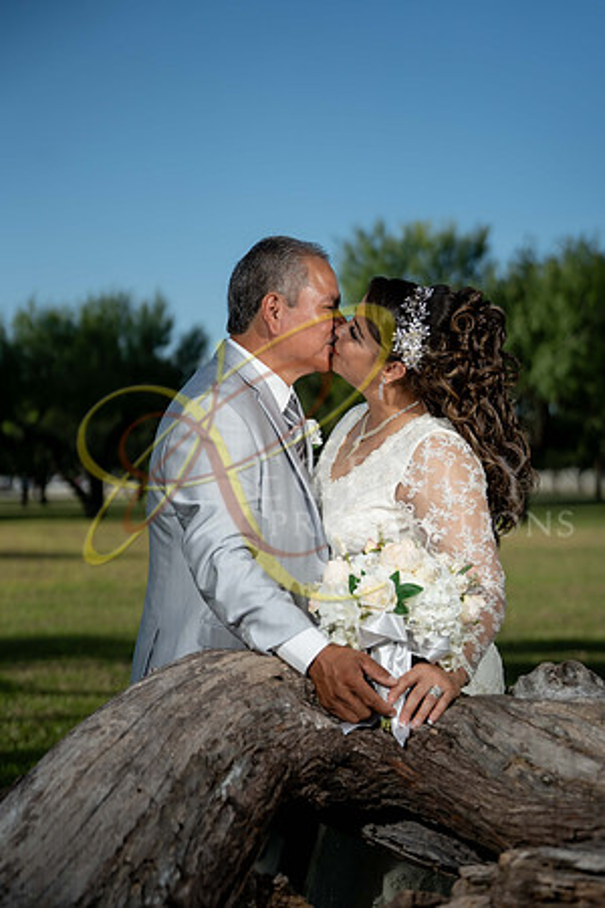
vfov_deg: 35.6
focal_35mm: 56
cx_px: 302
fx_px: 1412
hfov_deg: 24.2
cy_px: 454
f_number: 2.2
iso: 200
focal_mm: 56
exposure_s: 1/5000
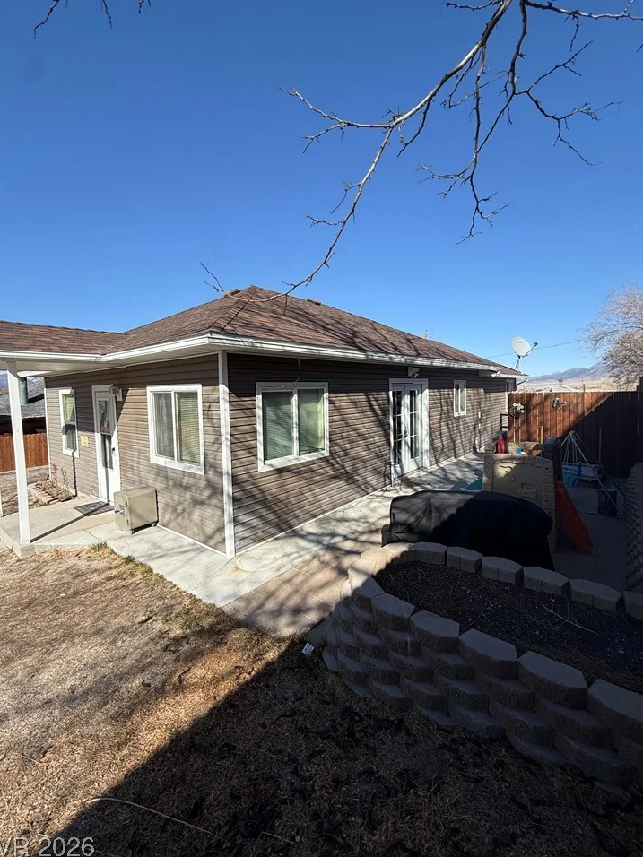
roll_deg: +1.3
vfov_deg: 98.1
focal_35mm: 15
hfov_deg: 81.7
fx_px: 372
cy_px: 414
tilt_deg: -3.5
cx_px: 318
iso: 50
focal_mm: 2.22
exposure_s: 1/1901
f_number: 2.2
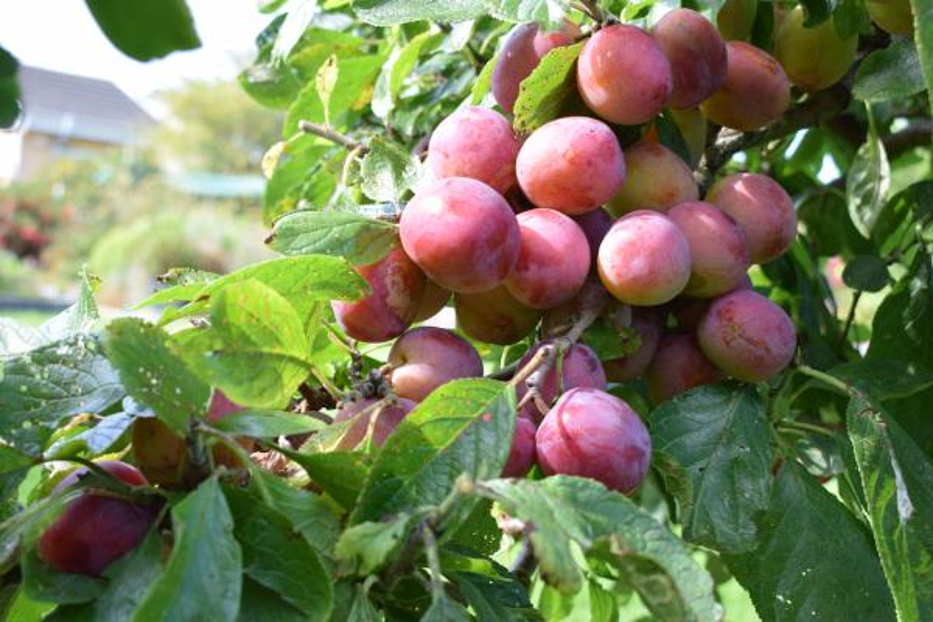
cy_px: 311
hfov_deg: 38.9
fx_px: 1322
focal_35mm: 51
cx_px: 466
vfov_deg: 26.5
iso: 400
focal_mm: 34
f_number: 7.1
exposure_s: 1/200
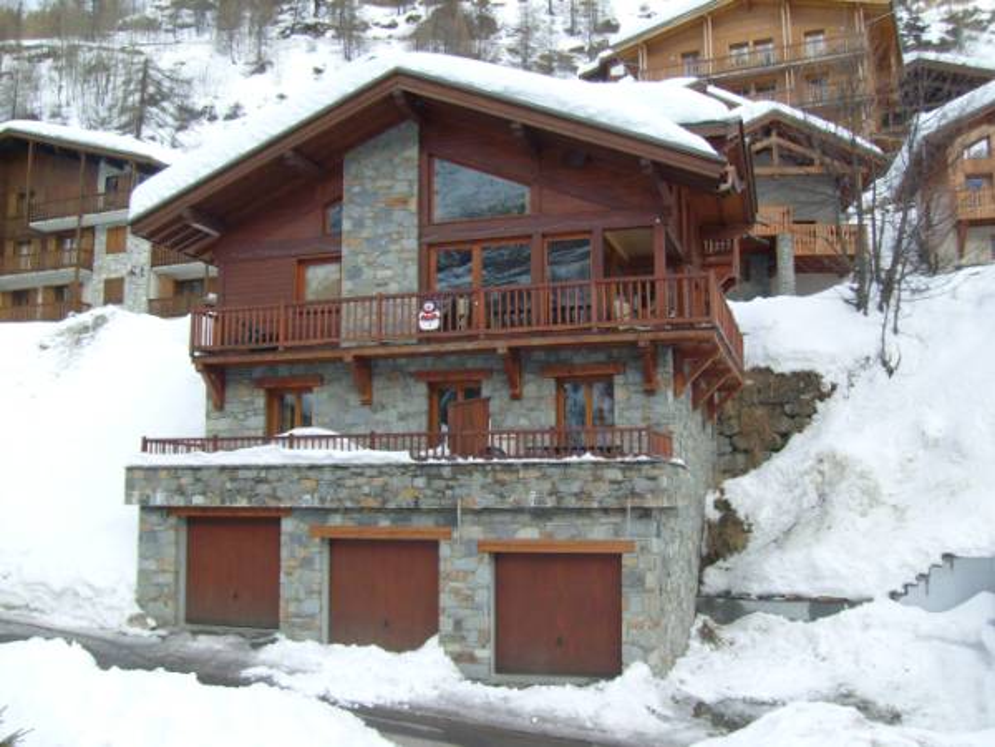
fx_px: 1006
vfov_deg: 40.7
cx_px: 498
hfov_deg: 52.6
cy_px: 374
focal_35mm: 35
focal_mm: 5.8
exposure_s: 1/125
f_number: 7.1
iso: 80
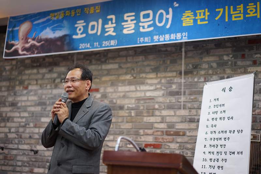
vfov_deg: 24.6
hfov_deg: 36.3
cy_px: 87
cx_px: 130
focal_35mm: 55
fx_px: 399
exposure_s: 1/20
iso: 100
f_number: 1.8
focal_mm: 55
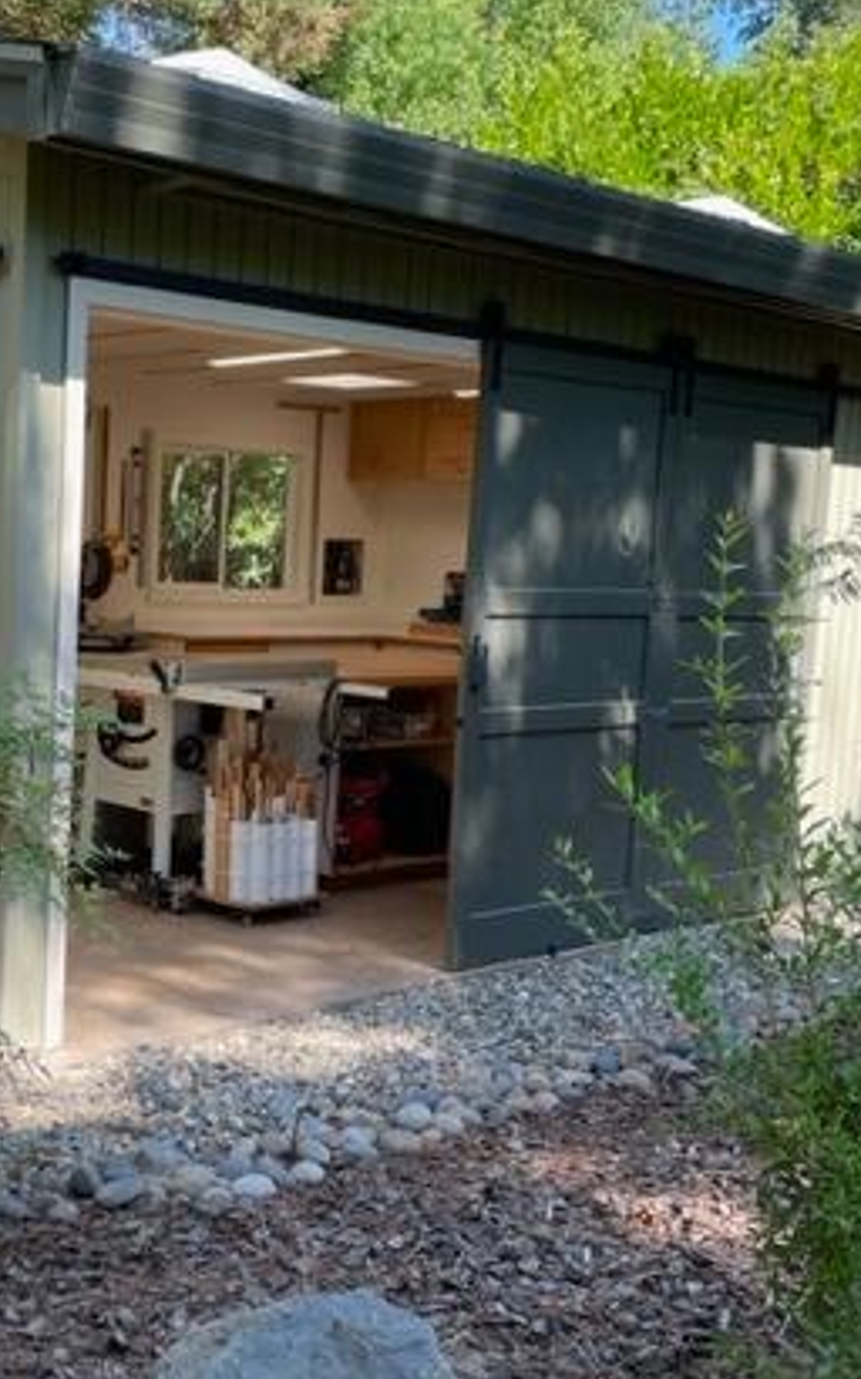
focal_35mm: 43
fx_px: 1616
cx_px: 135
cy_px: 740
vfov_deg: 46.2
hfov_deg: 29.0
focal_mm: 4.2
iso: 32
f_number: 1.6
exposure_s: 1/317
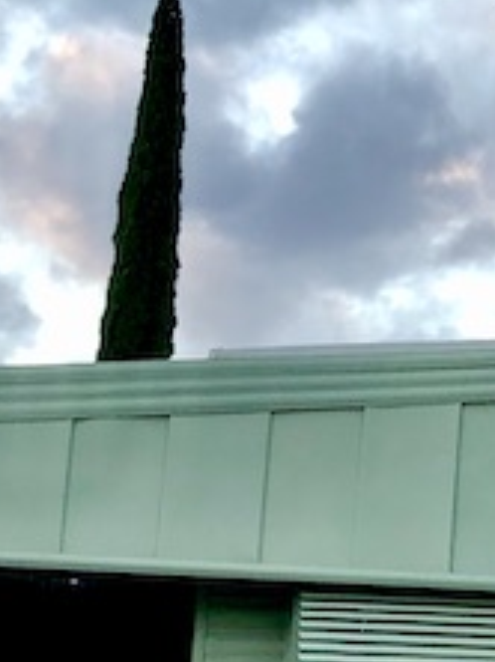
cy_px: 367
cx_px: 716
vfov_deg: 19.5
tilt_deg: +15.0
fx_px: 1929
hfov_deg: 13.8
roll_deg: +1.1
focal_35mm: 101
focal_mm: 4
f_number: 1.8
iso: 50
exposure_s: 1/120
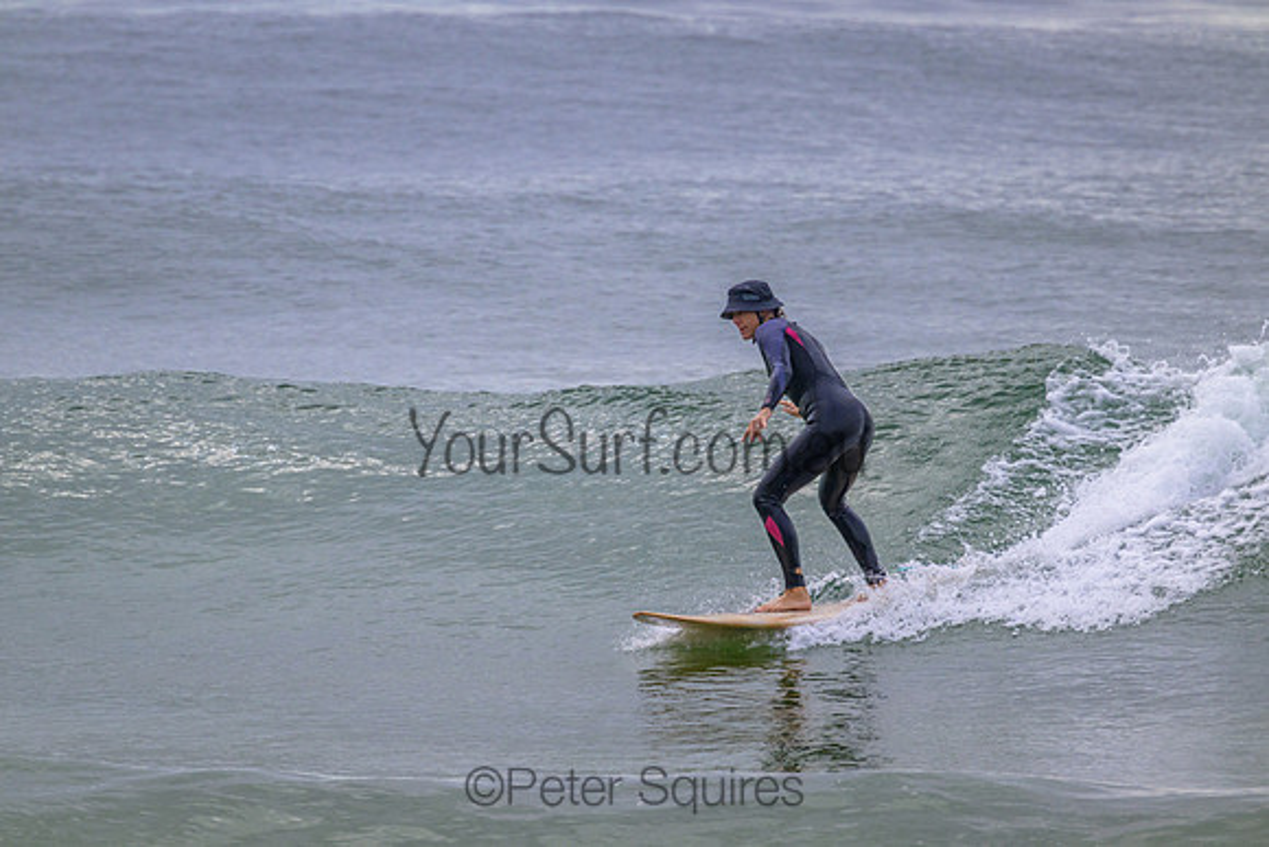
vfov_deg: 1.7
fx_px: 28205
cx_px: 634
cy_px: 424
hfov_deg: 2.6
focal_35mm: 800
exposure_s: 1/2000
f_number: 11
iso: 1100
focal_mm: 800
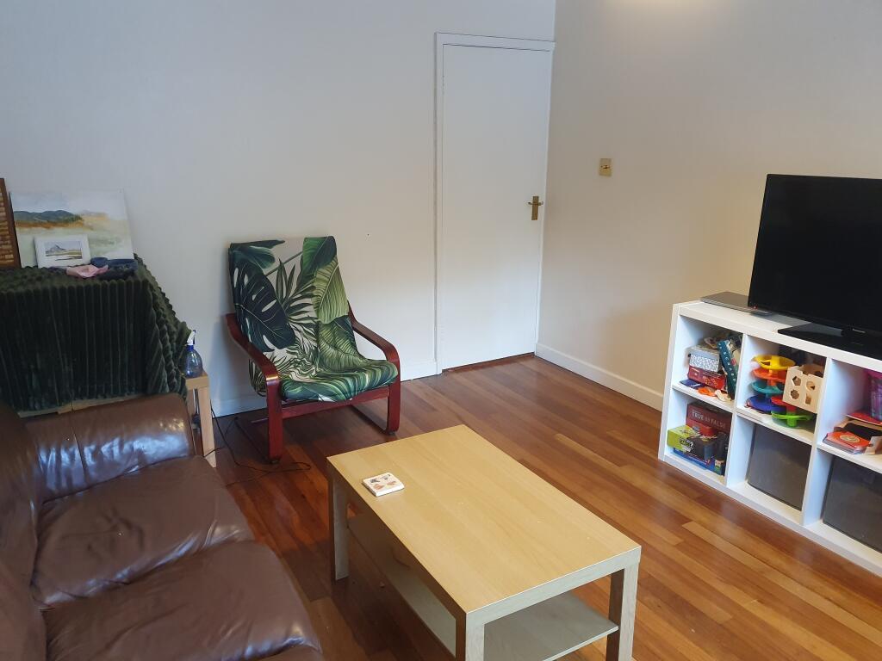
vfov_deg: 53.1
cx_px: 441
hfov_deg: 67.3
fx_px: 662
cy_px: 330
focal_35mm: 26
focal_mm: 4.32
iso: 500
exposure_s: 1/50
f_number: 1.5
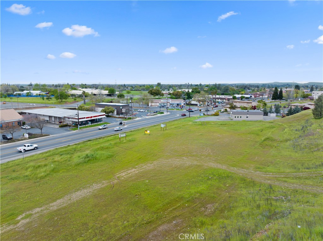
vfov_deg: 56.7
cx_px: 162
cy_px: 120
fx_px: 224
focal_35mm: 24
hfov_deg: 71.6
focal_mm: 12.29
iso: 100
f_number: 4
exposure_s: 1/100
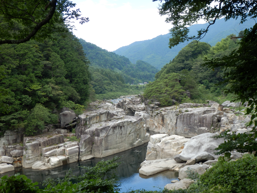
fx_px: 297
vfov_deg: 36.0
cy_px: 96
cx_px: 128
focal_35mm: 40
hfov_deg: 46.8
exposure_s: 1/250
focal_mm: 7.3
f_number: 3.7
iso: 80
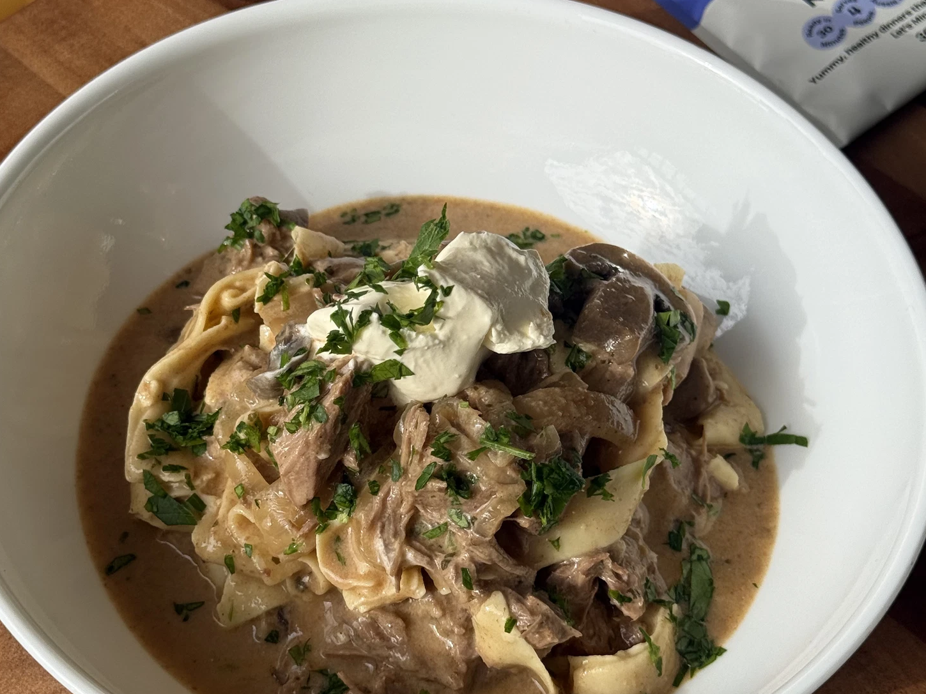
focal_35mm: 53
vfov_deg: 27.5
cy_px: 361
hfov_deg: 36.2
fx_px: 1418
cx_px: 442
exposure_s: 1/2577
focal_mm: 6.76
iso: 64
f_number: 1.78
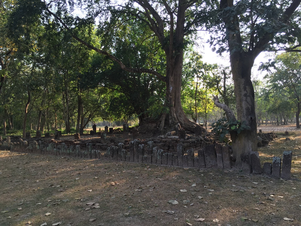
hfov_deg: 61.7
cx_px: 150
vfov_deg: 48.2
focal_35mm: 29
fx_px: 252
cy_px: 113
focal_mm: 4.15
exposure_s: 1/173
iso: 32
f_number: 2.2
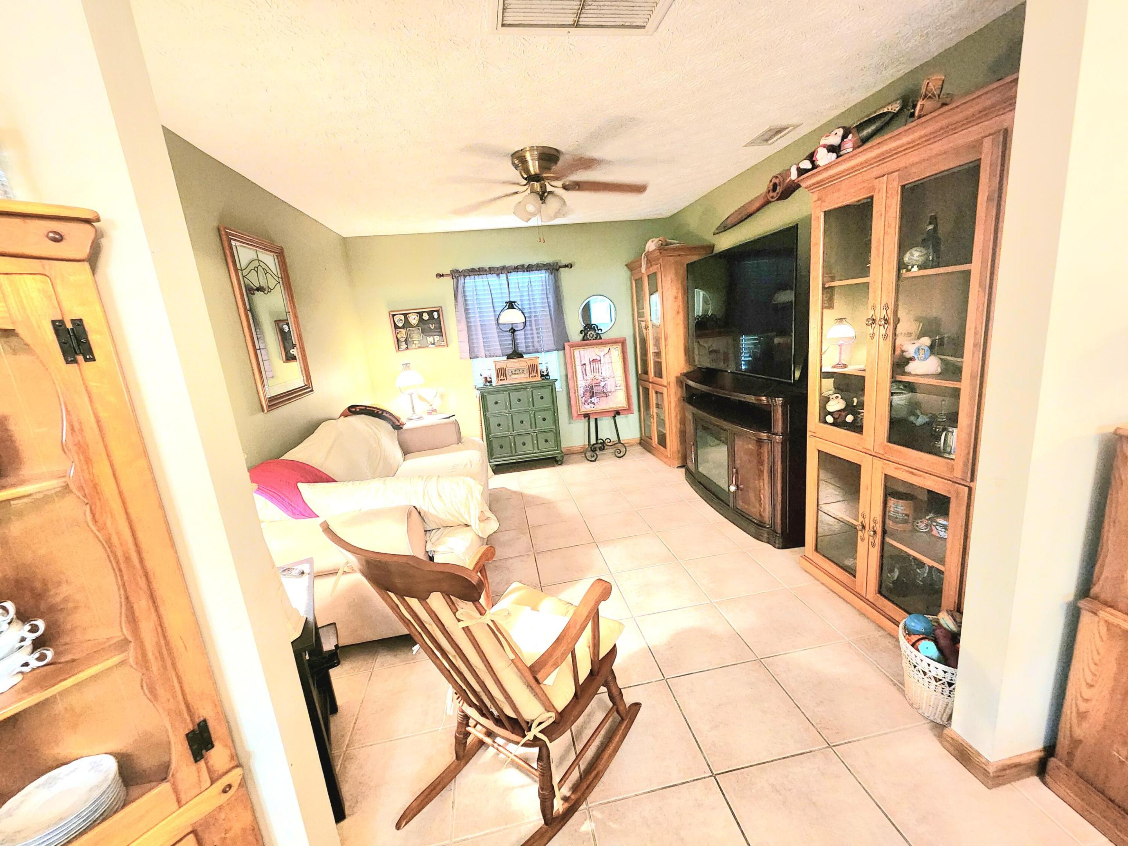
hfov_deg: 106.2
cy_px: 423
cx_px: 564
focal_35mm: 13
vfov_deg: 89.9
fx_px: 424
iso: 800
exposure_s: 1/24
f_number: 2.2
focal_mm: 2.2
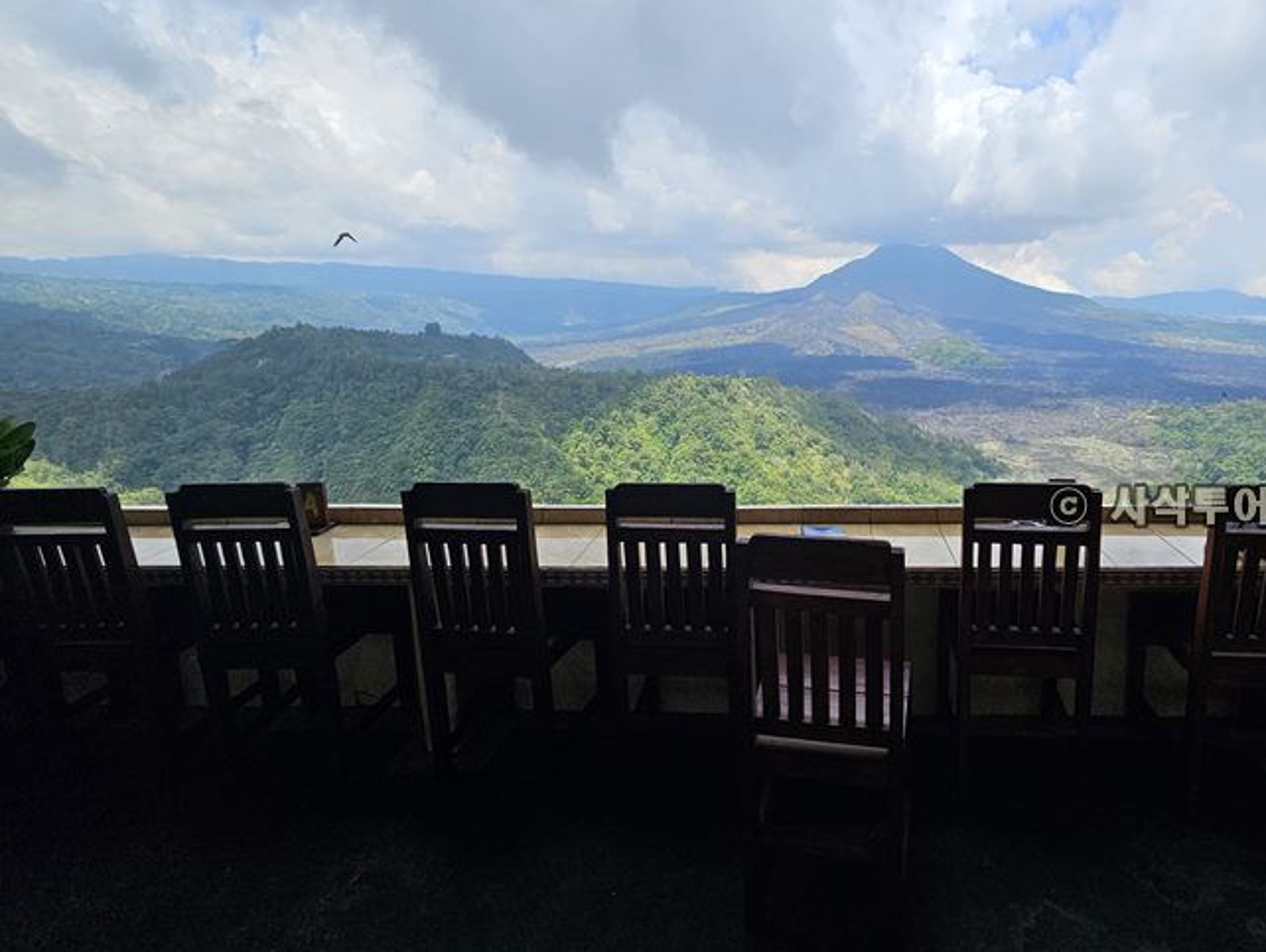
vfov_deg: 74.0
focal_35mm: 17
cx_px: 797
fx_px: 622
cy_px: 379
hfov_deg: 89.0
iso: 50
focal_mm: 2.2
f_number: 2.2
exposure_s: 1/2346
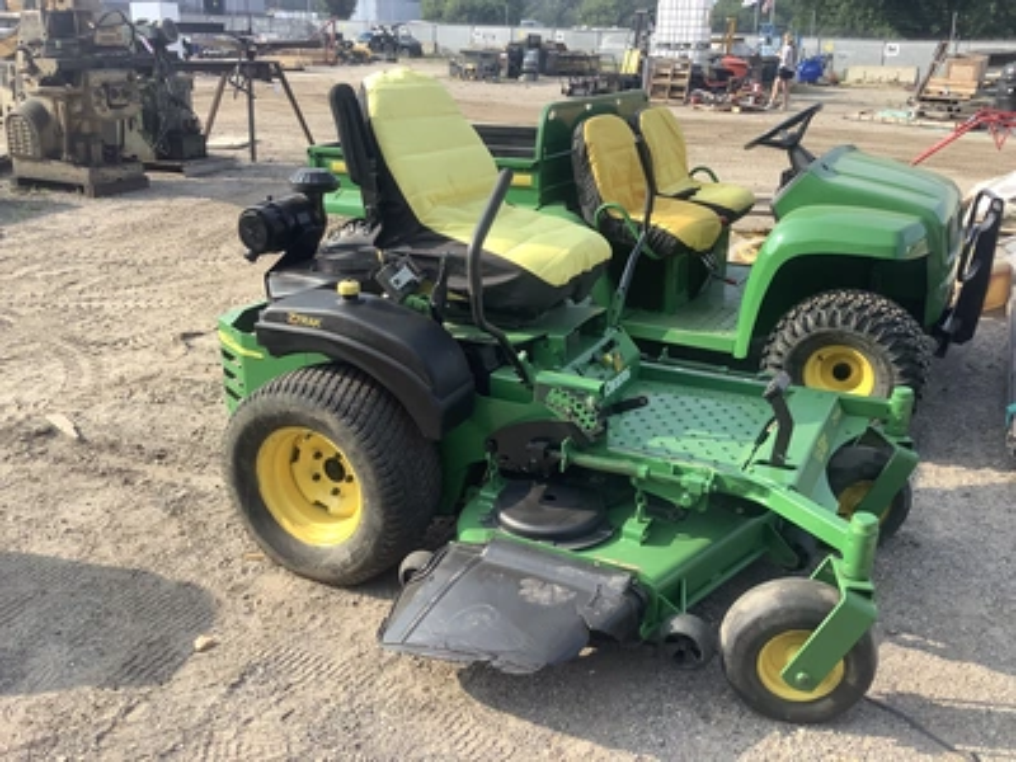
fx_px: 910
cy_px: 381
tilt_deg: -20.9
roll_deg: -2.8
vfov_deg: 45.4
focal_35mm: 31
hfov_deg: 58.4
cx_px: 508
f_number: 2.4
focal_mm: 3.3
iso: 25
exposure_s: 1/409
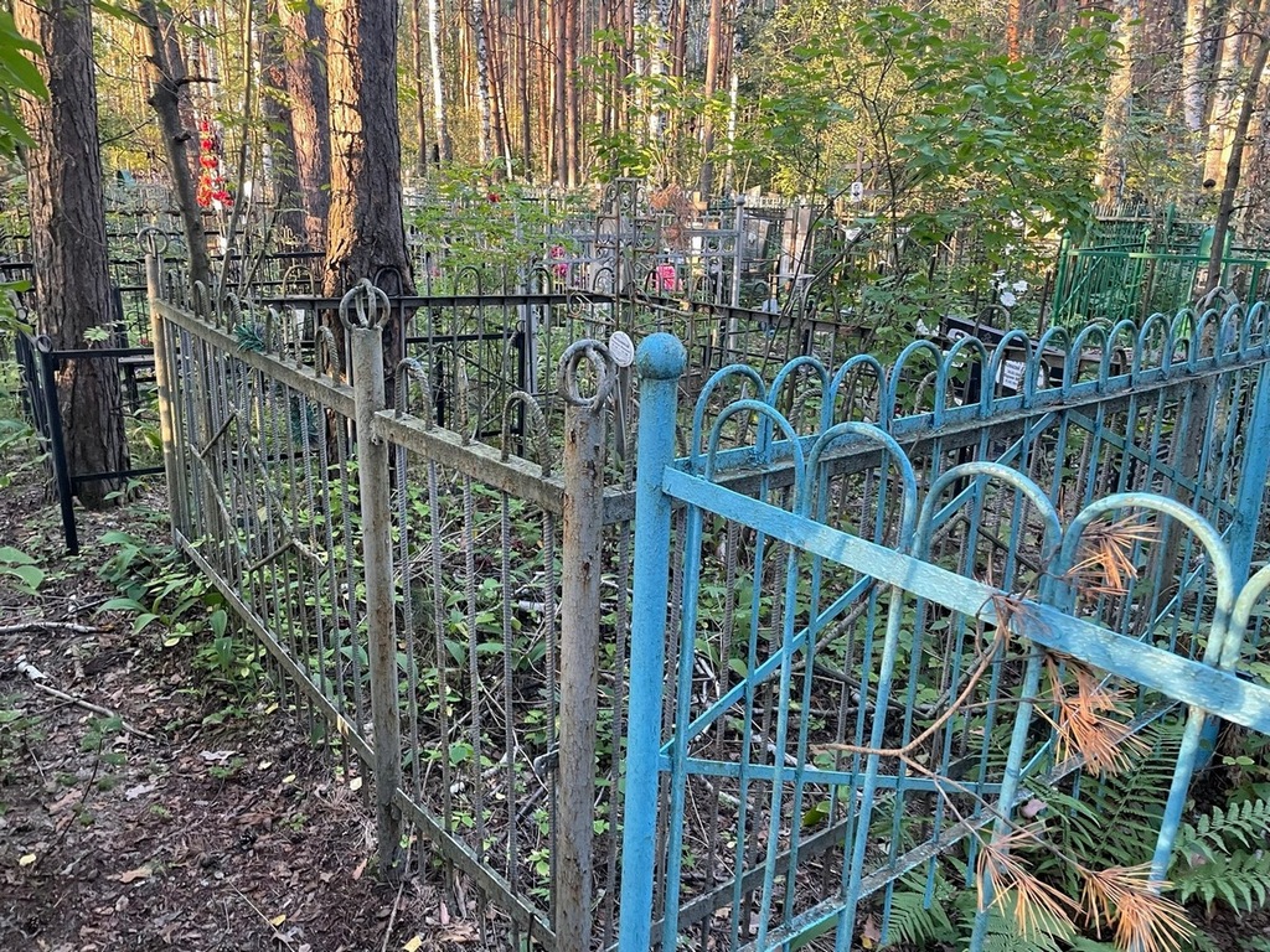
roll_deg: +0.5
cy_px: 476
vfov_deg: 53.1
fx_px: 954
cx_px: 635
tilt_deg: -9.3
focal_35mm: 26
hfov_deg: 67.3
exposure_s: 1/60
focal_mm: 4.2
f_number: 1.6
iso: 200
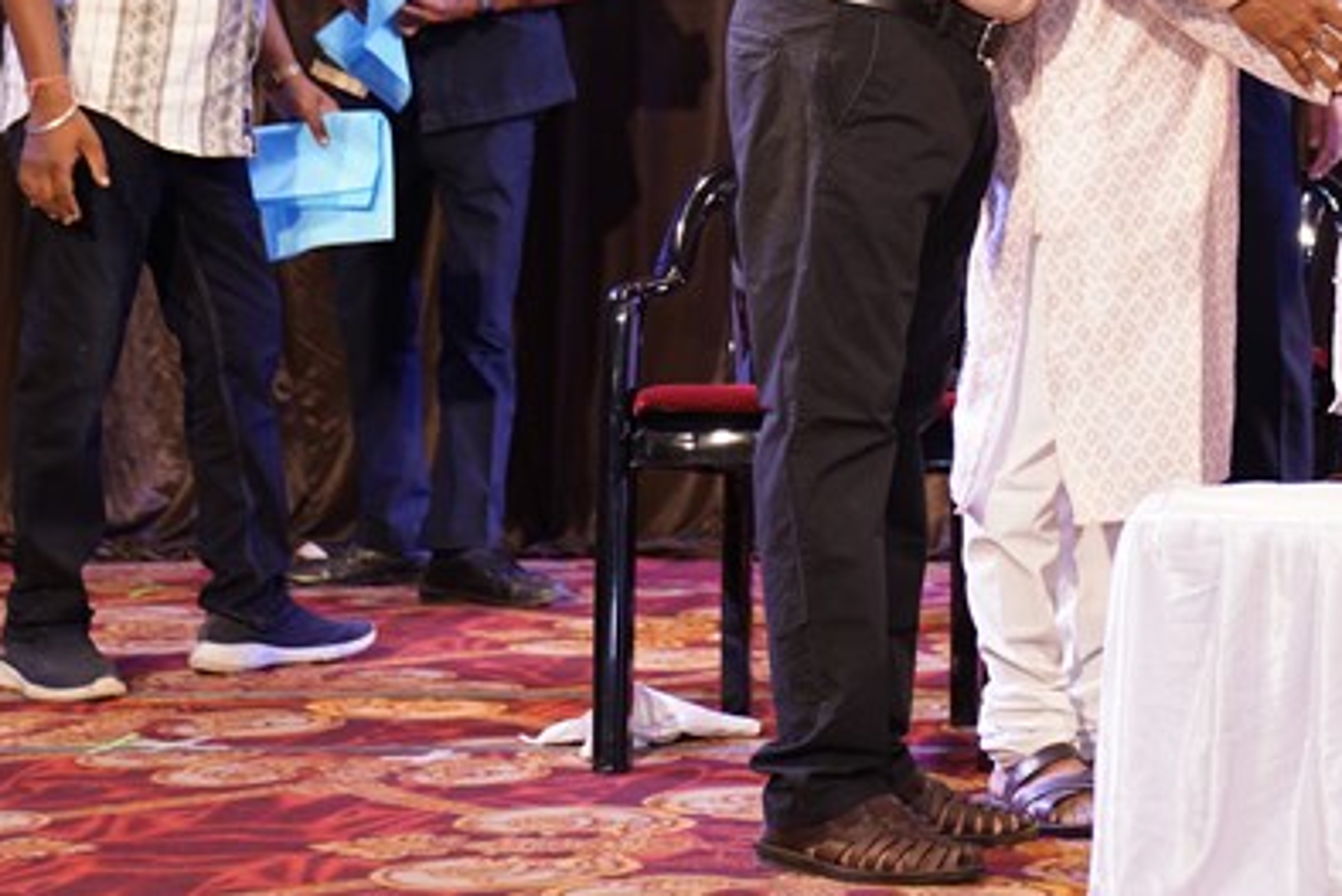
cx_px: 1499
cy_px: 10
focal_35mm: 105
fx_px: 3915
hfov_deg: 18.7
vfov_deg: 12.9
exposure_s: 1/200
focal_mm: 46
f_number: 2.8
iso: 800
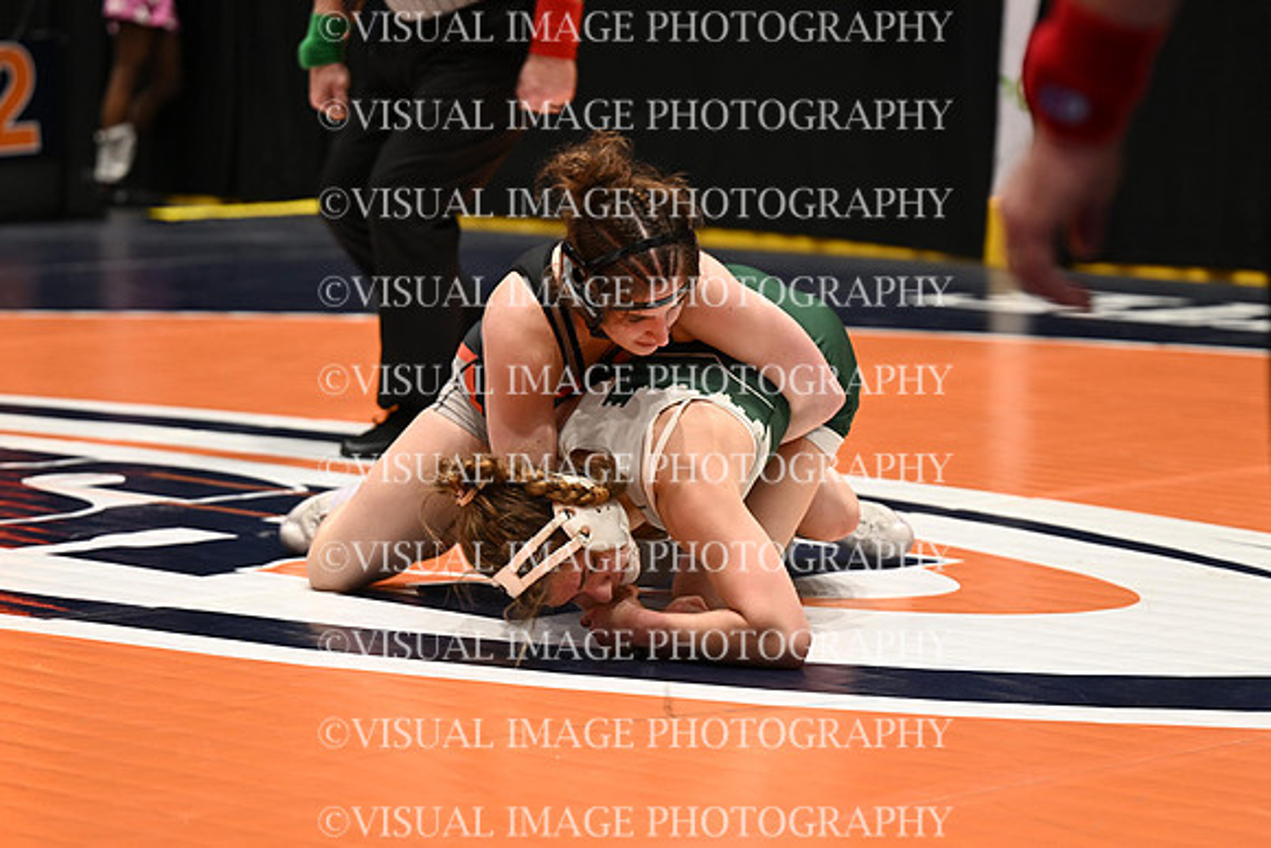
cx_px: 636
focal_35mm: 135
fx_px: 4767
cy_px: 424
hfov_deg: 15.2
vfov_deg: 10.2
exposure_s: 1/120
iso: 400
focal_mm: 90
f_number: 2.8
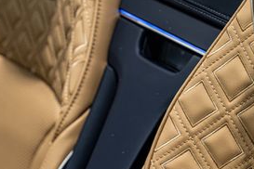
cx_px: 226
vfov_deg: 8.3
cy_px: 151
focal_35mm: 164
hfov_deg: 12.4
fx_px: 1157
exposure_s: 1/50
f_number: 4.5
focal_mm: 70
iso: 1600
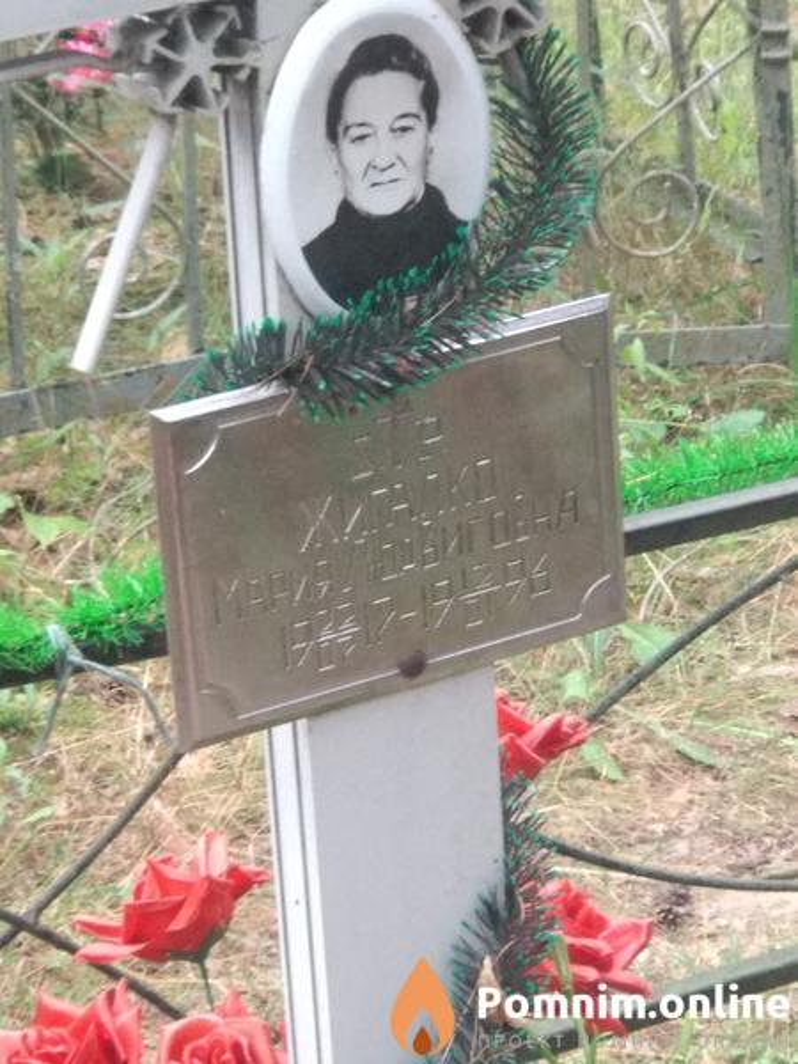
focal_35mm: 52
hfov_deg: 28.0
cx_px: 399
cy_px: 532
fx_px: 1598
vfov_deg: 36.8
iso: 320
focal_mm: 5.99
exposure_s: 1/60
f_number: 2.6
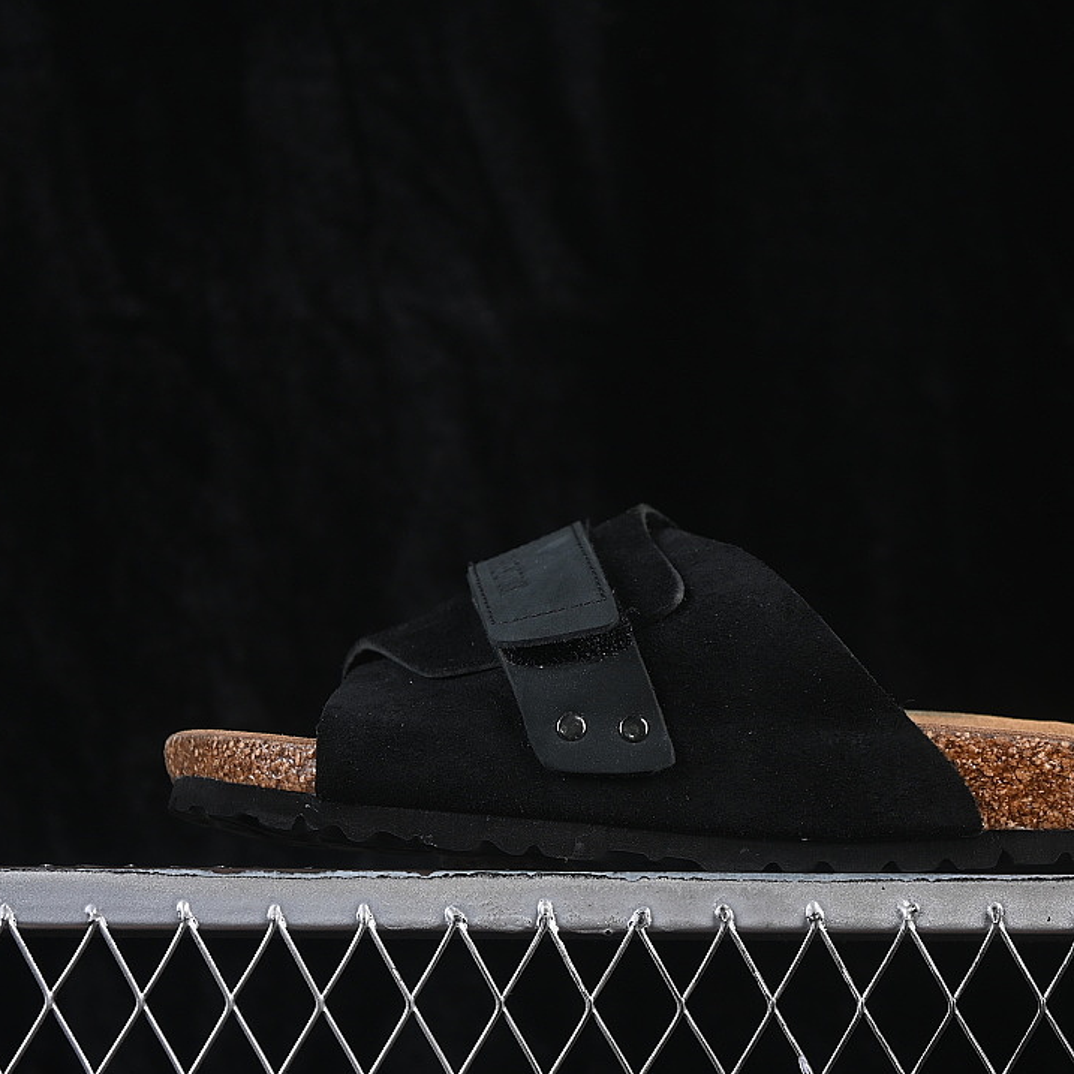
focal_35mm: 96
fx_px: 3370
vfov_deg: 18.1
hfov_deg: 18.1
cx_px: 649
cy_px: 538
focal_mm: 50
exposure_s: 1/60
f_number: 6.3
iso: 160
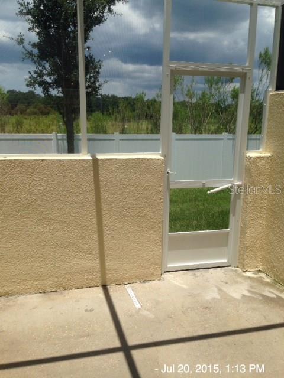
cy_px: 189
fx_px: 361
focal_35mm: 33
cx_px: 142
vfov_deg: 55.4
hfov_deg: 42.9
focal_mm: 4.12
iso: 50
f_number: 2.4
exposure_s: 1/2008
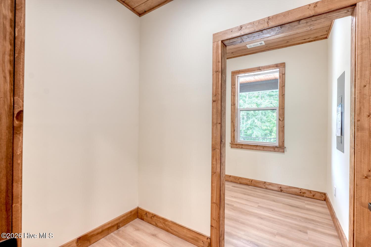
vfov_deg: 72.6
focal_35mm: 16
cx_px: 186
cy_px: 124
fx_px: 168
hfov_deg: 95.5
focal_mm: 10.9
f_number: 9
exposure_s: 1
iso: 100
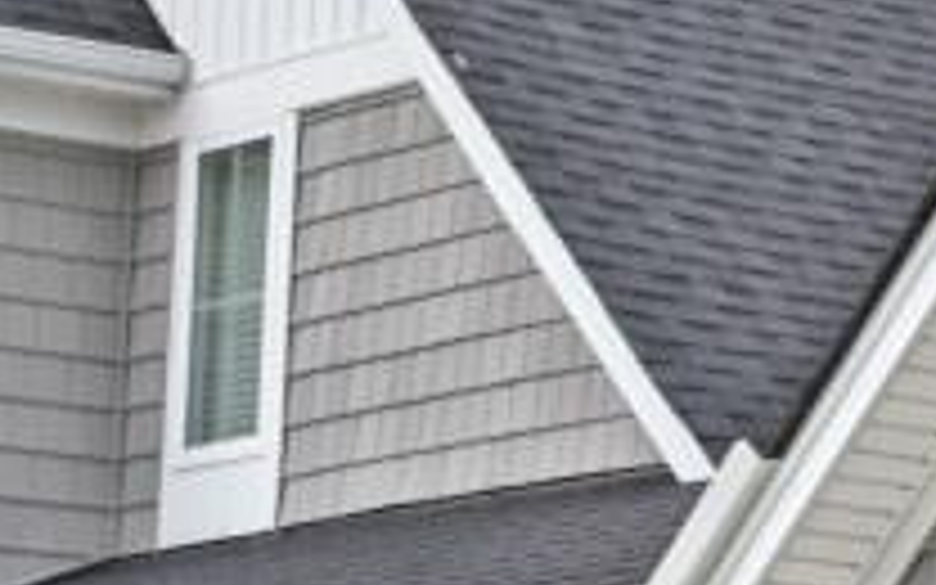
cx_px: 3362
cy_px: 940
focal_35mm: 221
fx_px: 5637
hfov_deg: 7.5
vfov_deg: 5.9
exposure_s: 1/320
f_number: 7.1
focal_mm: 30
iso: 100
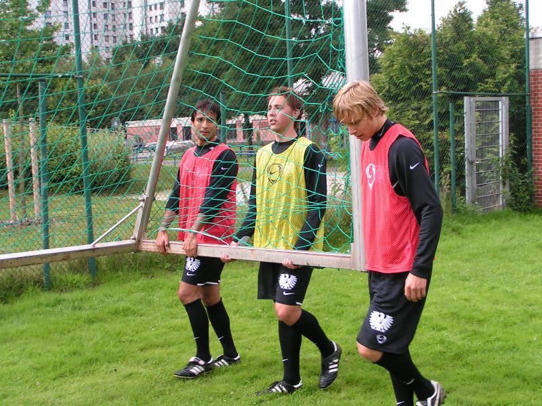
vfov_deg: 28.0
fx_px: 814
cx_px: 271
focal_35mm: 52
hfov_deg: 36.8
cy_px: 203
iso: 50
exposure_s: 1/160
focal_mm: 8
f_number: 5
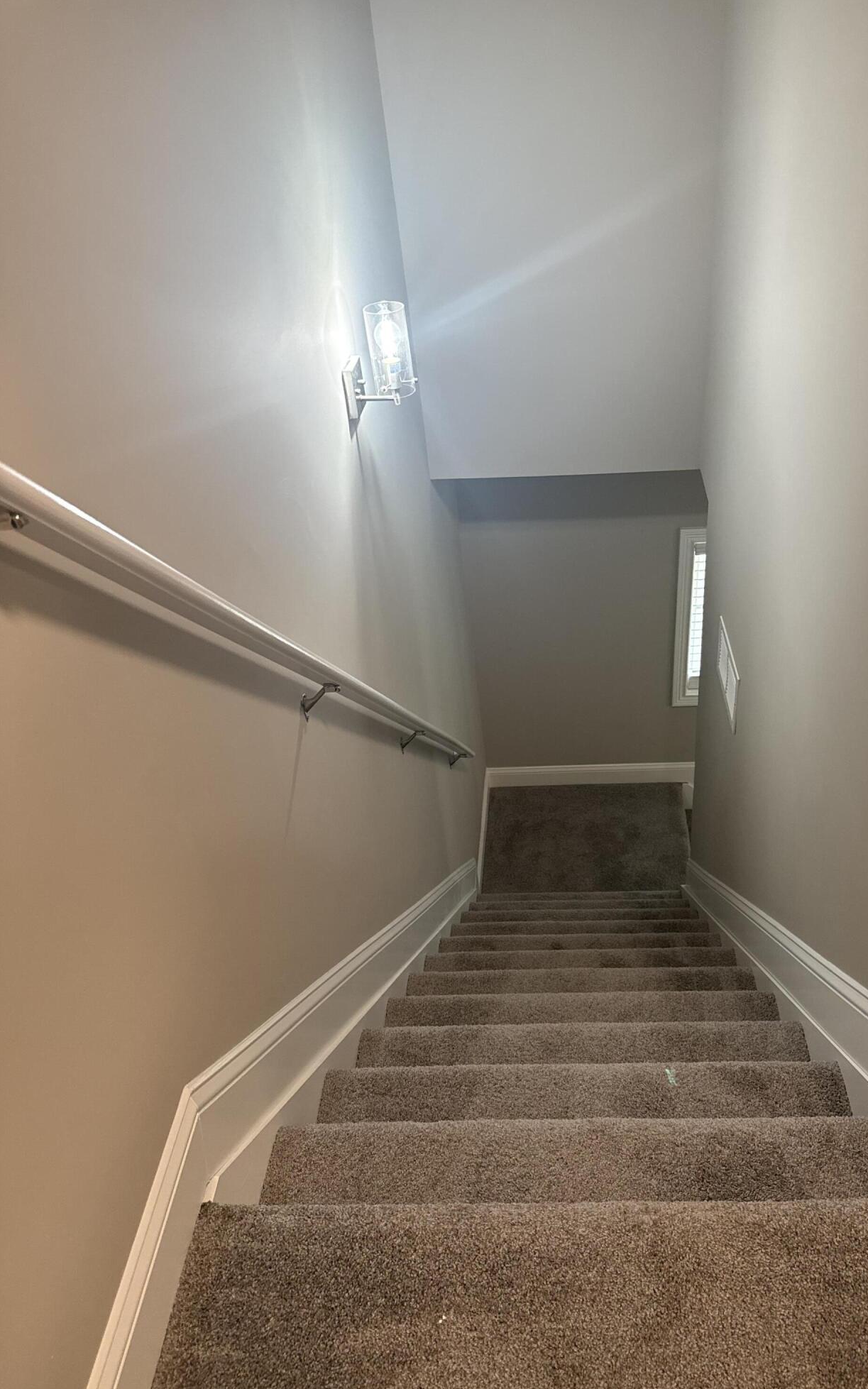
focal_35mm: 26
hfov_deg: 47.3
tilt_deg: -37.4
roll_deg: +3.8
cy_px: 708
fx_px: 984
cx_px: 531
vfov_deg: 70.4
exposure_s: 1/120
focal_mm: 6.76
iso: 400
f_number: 1.78
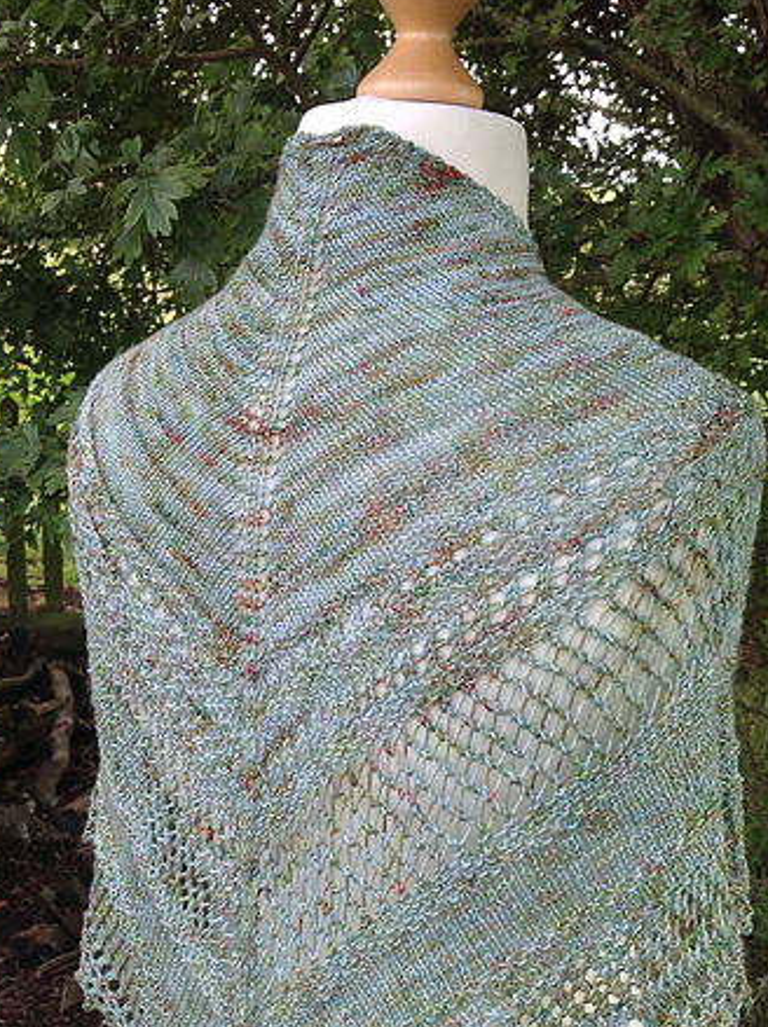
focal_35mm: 51
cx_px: 337
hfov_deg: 28.5
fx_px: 1512
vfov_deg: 36.9
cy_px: 730
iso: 50
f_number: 2.4
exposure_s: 1/184
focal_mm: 4.28
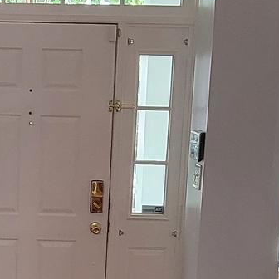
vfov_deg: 24.5
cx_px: 9
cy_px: 187
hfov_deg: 23.7
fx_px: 638
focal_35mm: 70
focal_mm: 2.2
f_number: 2.2
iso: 200
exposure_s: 1/60
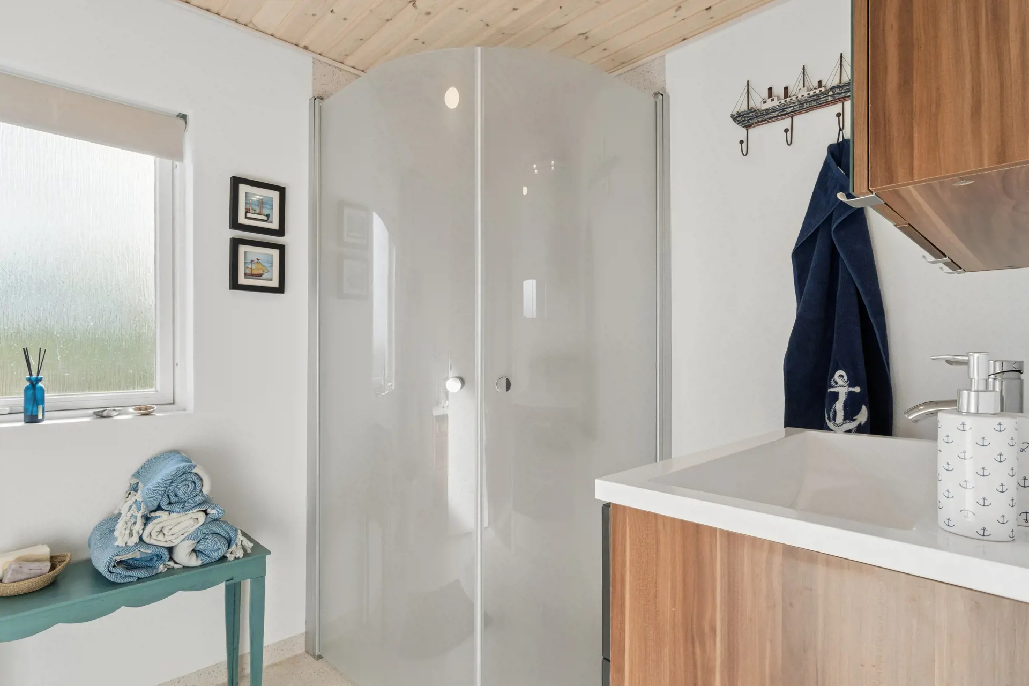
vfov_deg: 67.4
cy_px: 343
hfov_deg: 90.0
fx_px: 514
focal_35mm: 18
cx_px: 514
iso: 200
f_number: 8
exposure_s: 1/400
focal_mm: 12
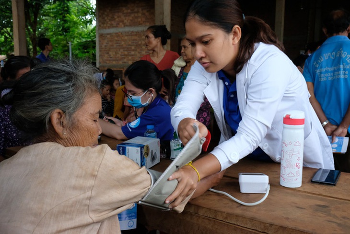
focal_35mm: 35
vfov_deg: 37.9
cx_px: 175
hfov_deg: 54.4
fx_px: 340
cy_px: 117
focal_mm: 23.3
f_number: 7.1
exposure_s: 1/220
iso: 5000
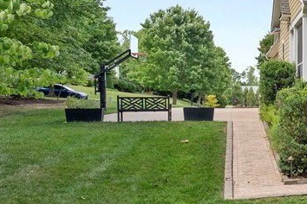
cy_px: 100
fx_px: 418
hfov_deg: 30.1
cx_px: 418
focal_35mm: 49
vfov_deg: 27.5
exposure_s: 1/200
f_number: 8
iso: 800
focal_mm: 16
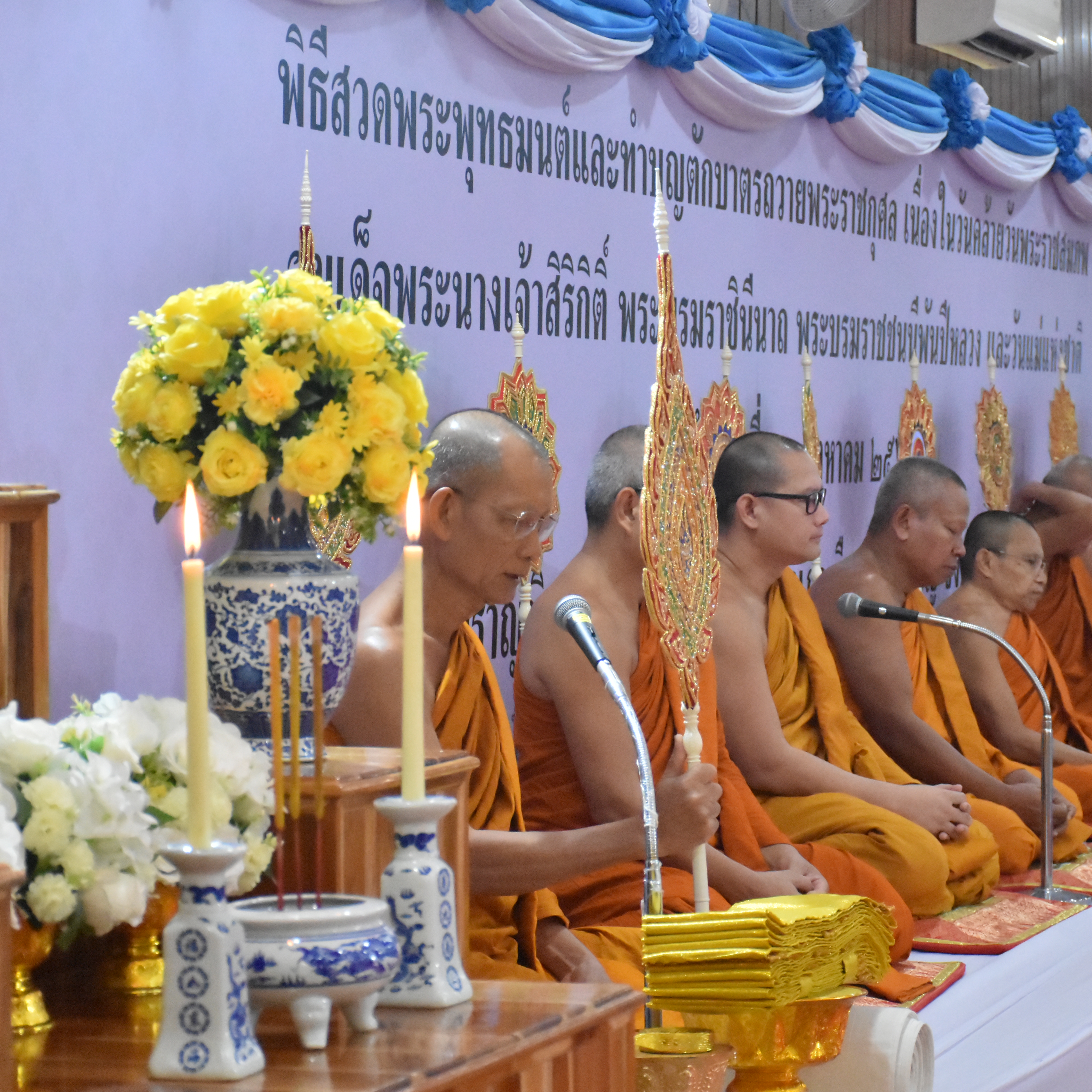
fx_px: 4104
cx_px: 730
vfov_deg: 15.2
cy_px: 546
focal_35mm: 115
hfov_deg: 15.1
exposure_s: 1/250
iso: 6400
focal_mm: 60
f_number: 5
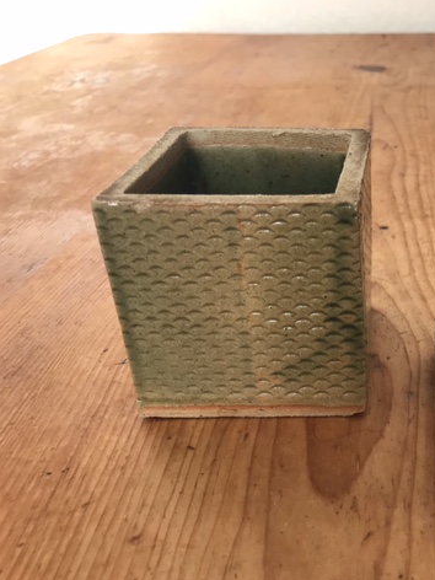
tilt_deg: -27.5
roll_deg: +0.0
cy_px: 289
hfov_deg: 35.5
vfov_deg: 49.0
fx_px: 637
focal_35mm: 38
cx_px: 391
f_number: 1.8
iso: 40
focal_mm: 3.99
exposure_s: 1/100
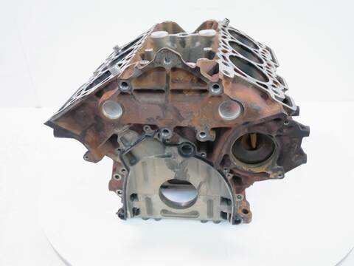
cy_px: 133
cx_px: 177
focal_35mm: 32
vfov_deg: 44.2
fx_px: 327
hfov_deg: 56.8
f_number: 4
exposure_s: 1/60
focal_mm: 16
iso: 400
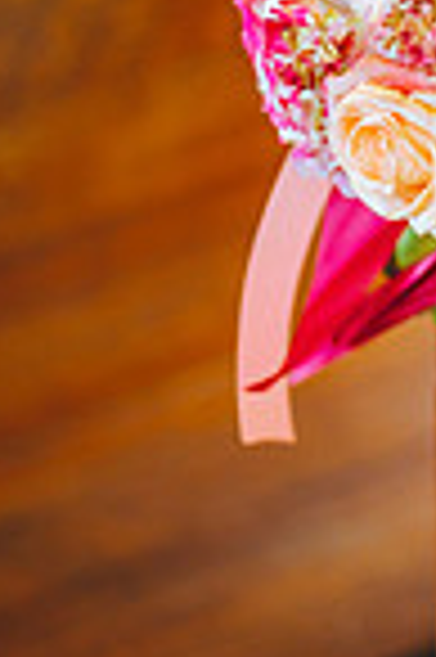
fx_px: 3642
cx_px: 609
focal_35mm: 200
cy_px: 176
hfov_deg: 6.8
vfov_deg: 10.3
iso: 1000
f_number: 2.8
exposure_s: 1/80
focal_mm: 65
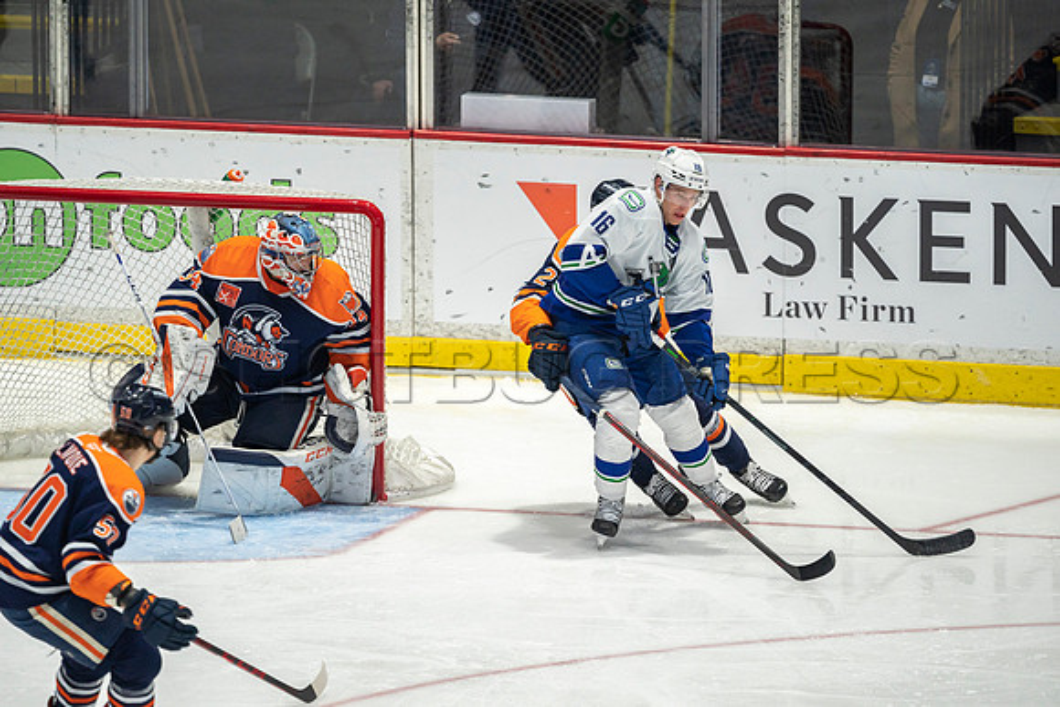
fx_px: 17670
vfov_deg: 2.3
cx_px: 530
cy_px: 354
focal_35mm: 600
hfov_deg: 3.4
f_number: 4
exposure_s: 1/640
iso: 1600
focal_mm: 600
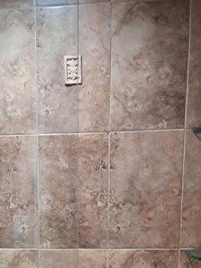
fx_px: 674
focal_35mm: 87
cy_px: 334
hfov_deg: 16.7
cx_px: 15
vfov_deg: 20.8
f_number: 1.8
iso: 250
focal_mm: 3.98
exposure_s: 1/50
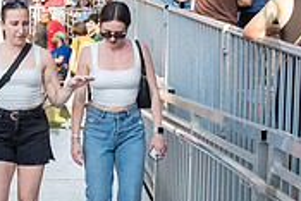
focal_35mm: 107
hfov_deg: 18.8
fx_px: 895
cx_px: 48
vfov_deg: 12.8
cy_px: 106
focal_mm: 31
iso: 800
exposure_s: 1/500
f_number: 4
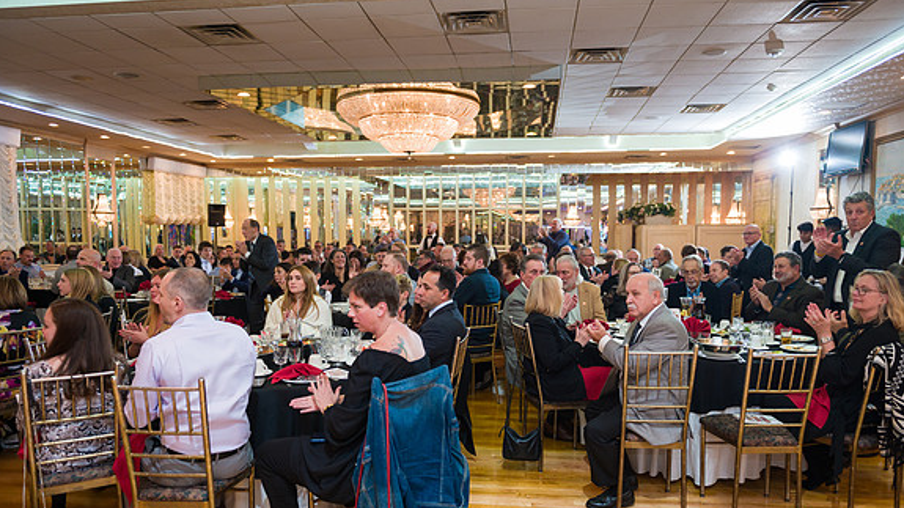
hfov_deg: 71.9
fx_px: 623
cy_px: 293
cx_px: 452
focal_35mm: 26
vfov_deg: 44.2
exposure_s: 1/200
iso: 1000
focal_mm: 24
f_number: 3.2
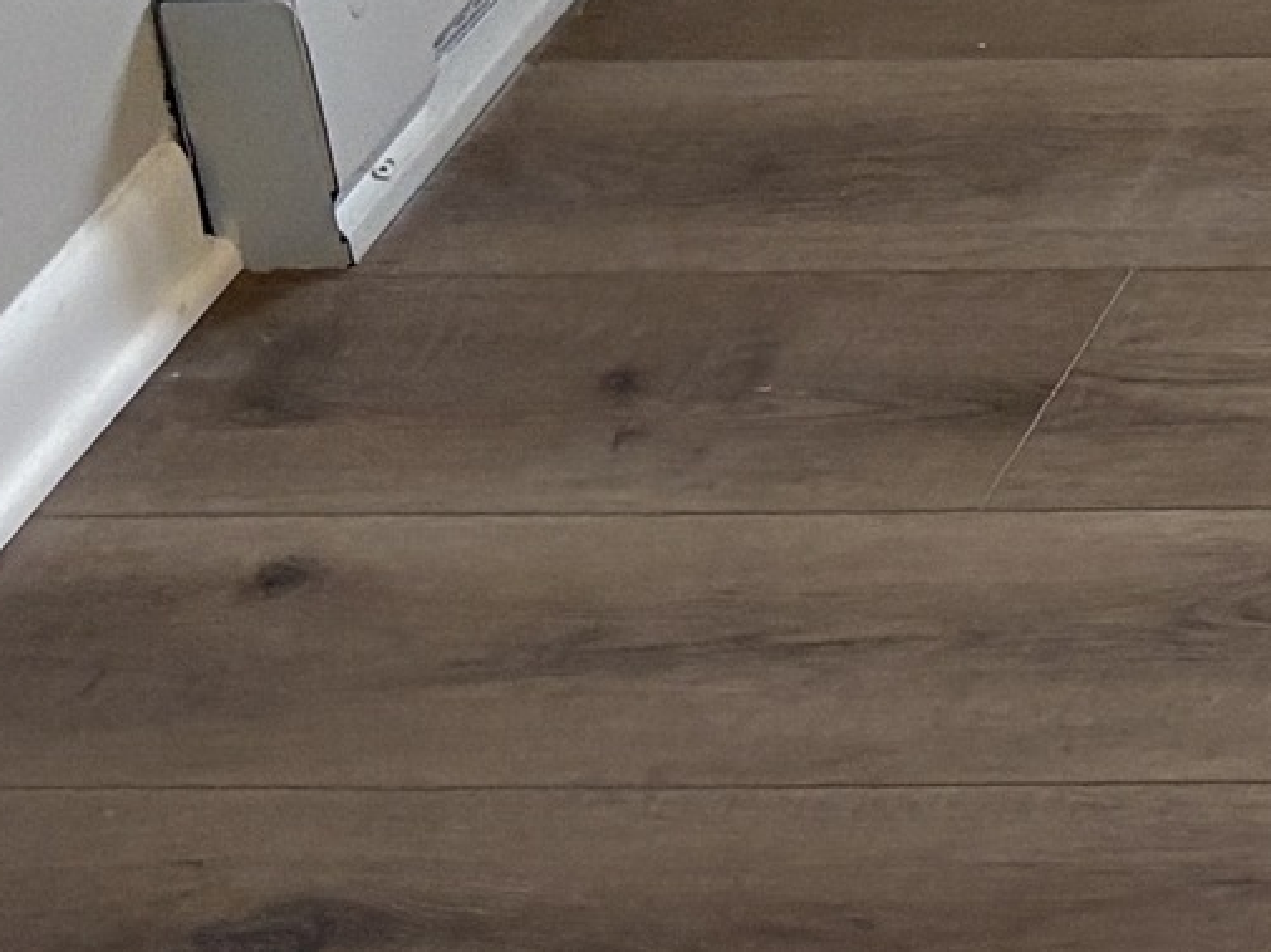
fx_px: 5799
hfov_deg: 9.9
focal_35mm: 158
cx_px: 3620
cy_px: -1424
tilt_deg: -18.3
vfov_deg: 8.5
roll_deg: -1.6
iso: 200
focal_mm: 5.96
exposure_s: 1/60
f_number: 1.6
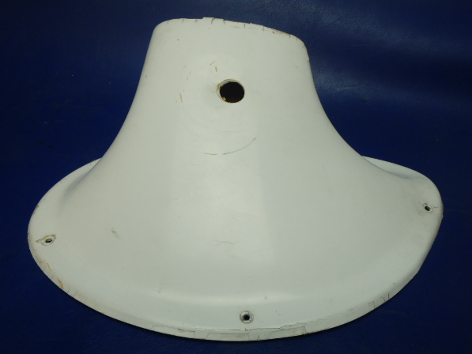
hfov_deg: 59.9
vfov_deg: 46.8
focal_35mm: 30
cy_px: 189
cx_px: 228
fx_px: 409
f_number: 3.9
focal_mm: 5
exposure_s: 1/60
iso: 160
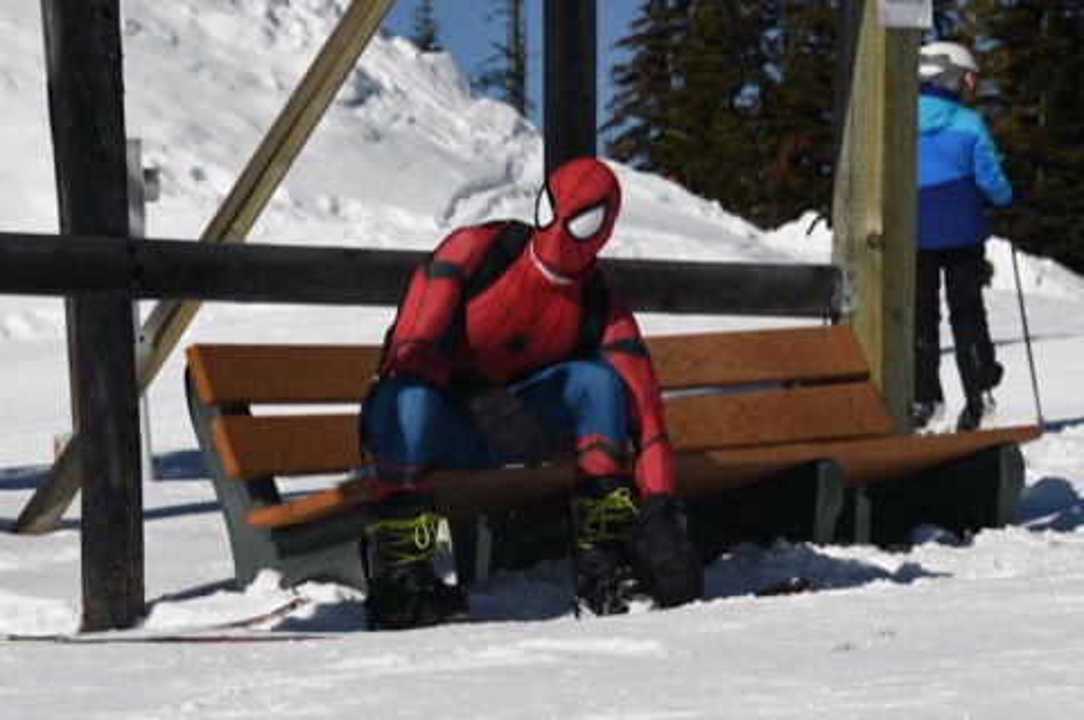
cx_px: 542
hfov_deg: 10.2
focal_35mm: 202
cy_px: 360
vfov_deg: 6.8
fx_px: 6076
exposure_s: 1/2000
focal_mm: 135
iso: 400
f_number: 11
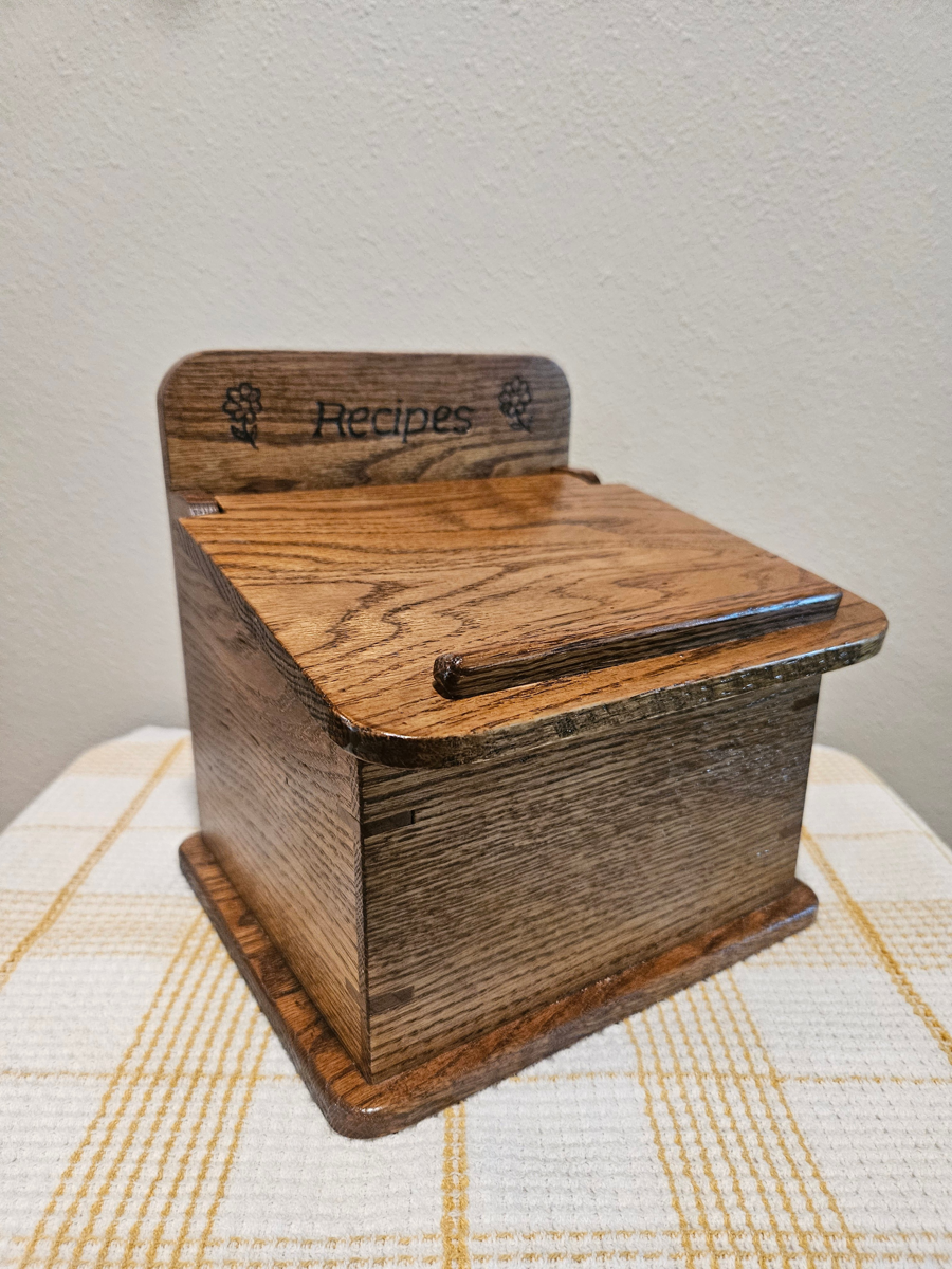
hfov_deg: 58.9
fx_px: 843
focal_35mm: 23
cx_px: 476
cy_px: 634
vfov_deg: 73.9
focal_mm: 5.4
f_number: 1.8
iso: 500
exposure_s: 1/120
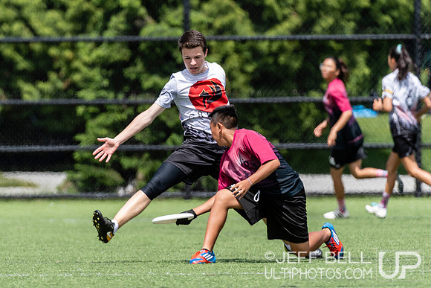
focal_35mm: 748
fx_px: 8954
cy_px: 133
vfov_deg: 1.8
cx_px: 200
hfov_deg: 2.8
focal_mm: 350
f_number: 4
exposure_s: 1/1600
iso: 220
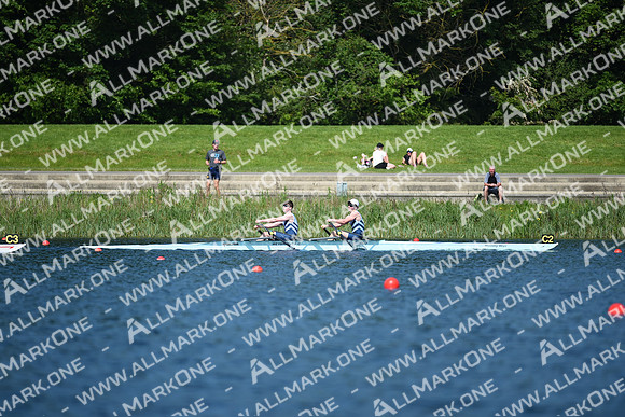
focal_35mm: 300
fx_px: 5209
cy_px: 208
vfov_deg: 4.6
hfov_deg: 6.9
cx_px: 312
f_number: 4
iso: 100
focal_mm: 300
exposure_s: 1/1000
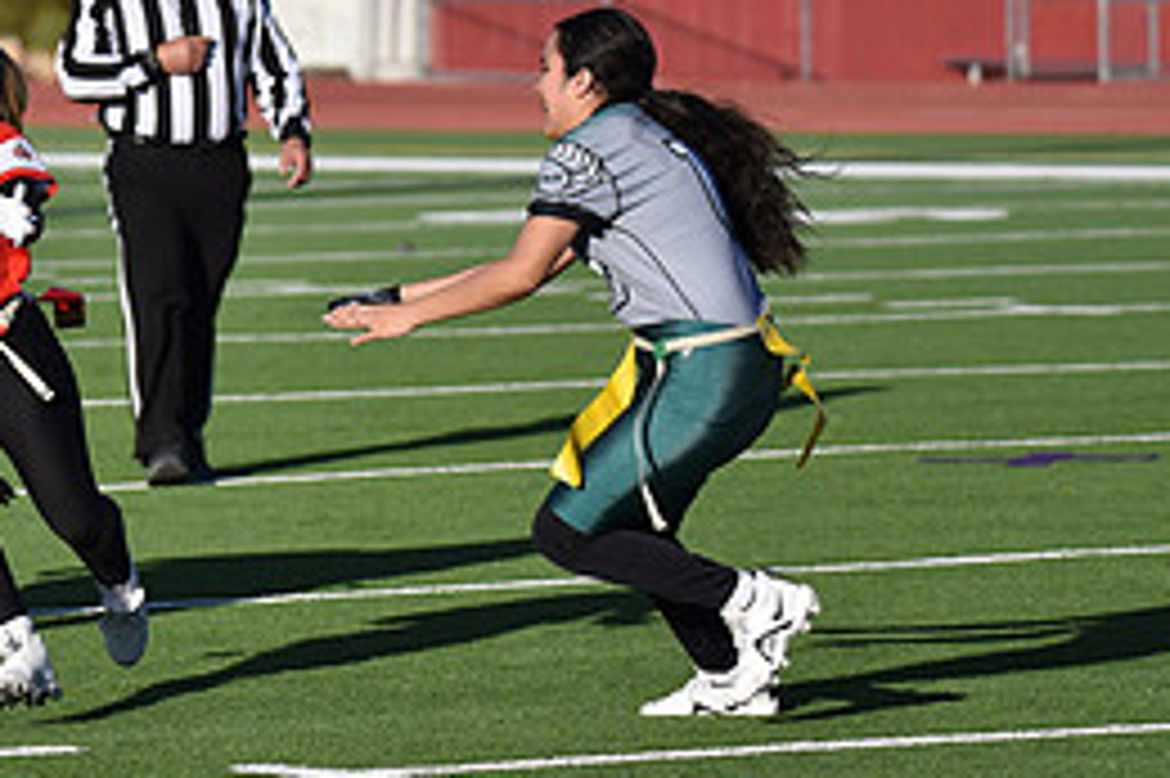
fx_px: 13056
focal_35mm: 402
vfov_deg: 3.4
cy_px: 250
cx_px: -27
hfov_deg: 5.1
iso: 400
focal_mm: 180
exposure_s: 1/4000
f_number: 5
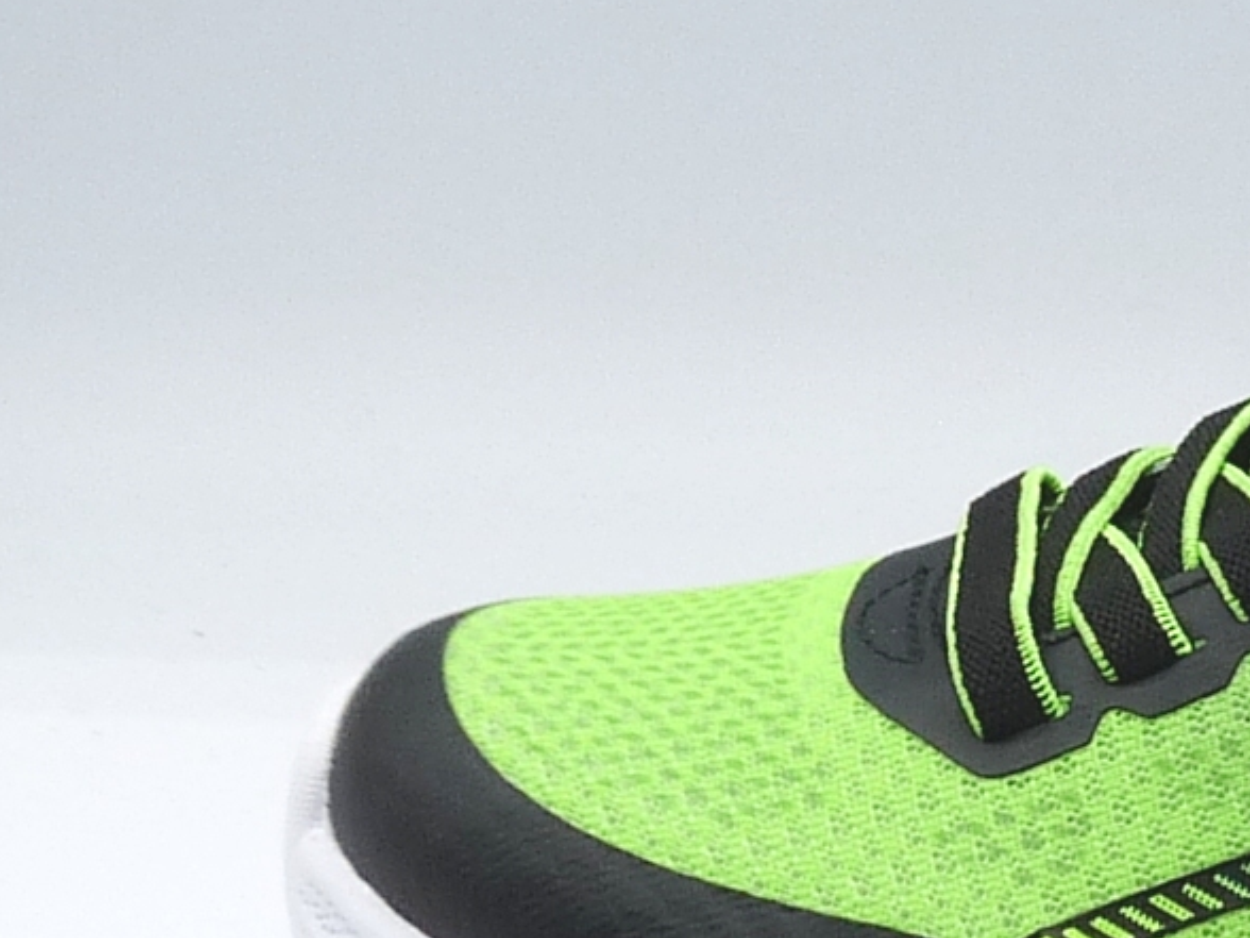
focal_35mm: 136
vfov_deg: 10.9
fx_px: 4911
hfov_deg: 14.0
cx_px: 1614
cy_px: 668
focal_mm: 4.9
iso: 100
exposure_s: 1/200
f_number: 4.5
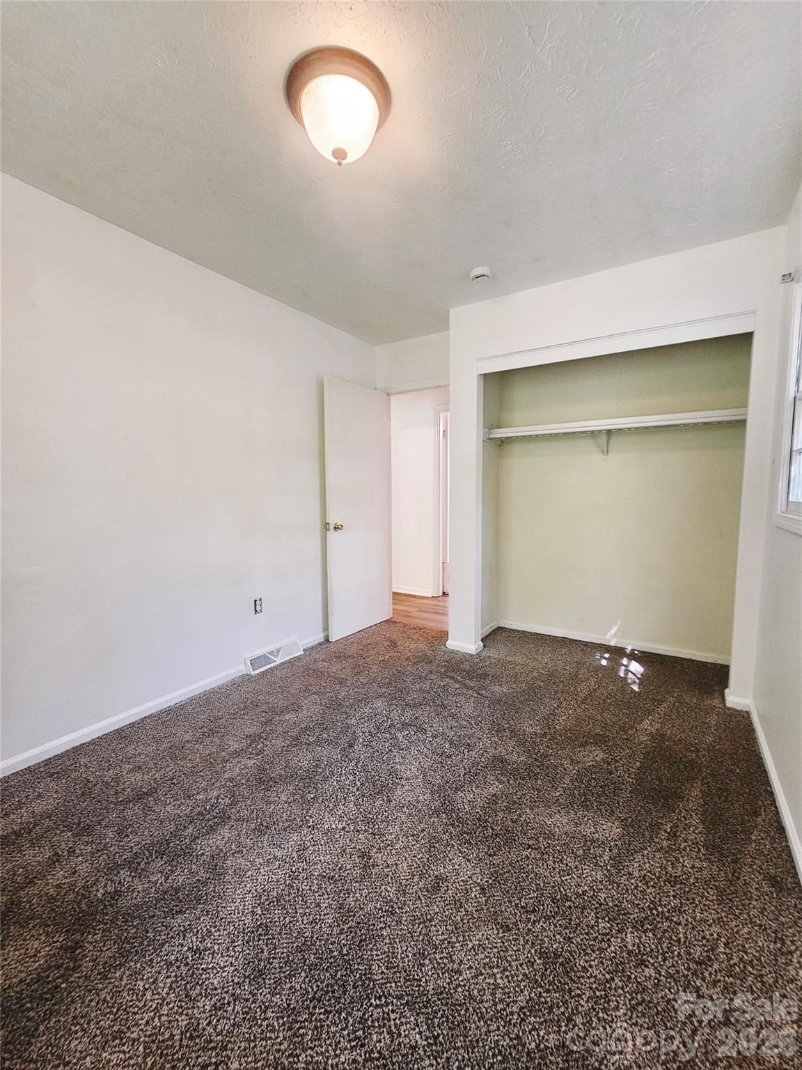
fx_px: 402
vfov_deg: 106.2
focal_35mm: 13
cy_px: 535
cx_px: 401
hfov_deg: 89.9
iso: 320
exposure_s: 1/30
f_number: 2.2
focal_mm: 2.2
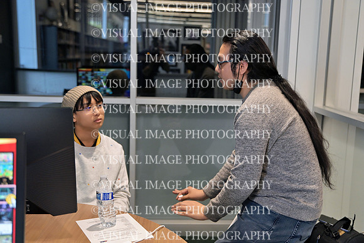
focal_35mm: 48
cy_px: 122
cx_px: 182
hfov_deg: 41.1
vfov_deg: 28.1
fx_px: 485
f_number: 2.8
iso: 1600
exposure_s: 1/250
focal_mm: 48
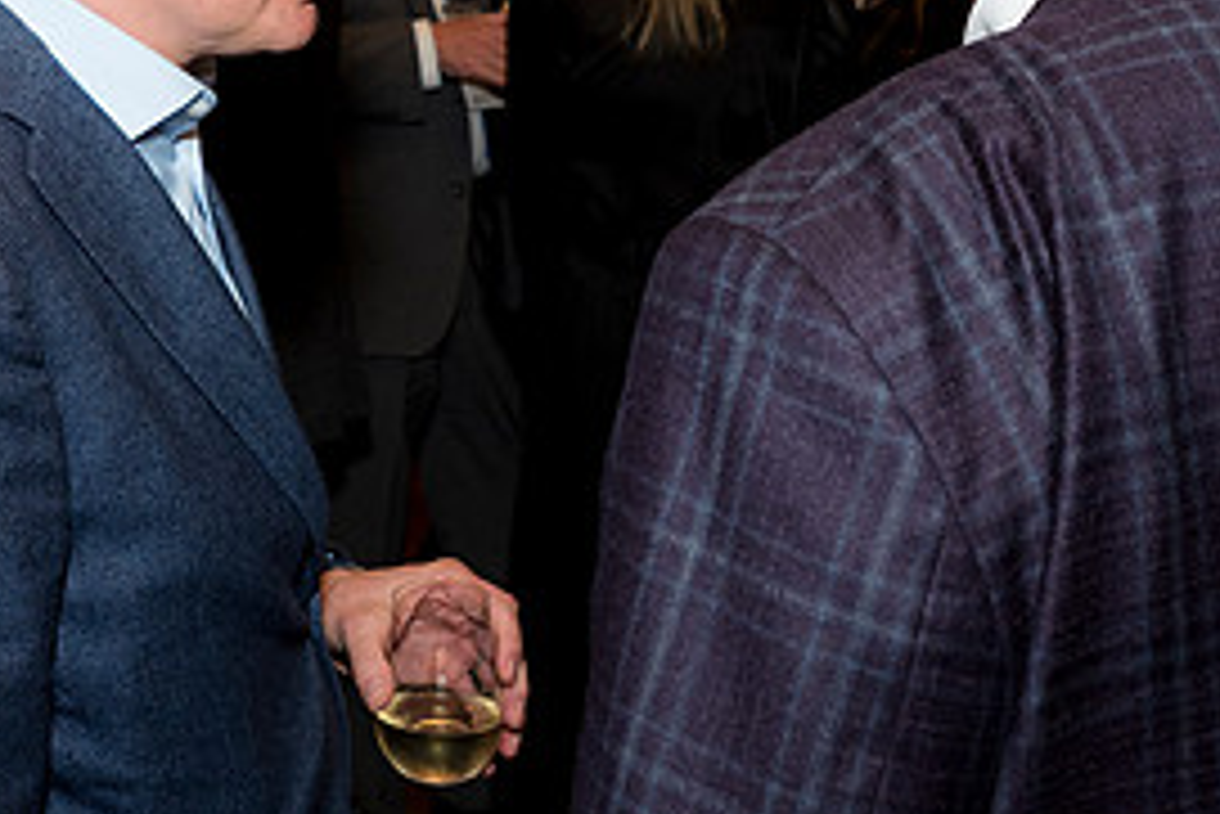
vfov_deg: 19.0
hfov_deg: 28.6
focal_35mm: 70
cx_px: 383
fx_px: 2373
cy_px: 10
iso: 800
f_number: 5
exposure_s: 1/125
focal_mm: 24
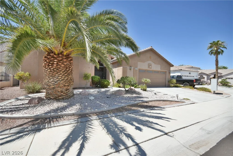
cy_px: 78
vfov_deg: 77.4
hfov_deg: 100.4
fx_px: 97
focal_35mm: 15
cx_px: 116
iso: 400
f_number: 7.1
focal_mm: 10
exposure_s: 1/500
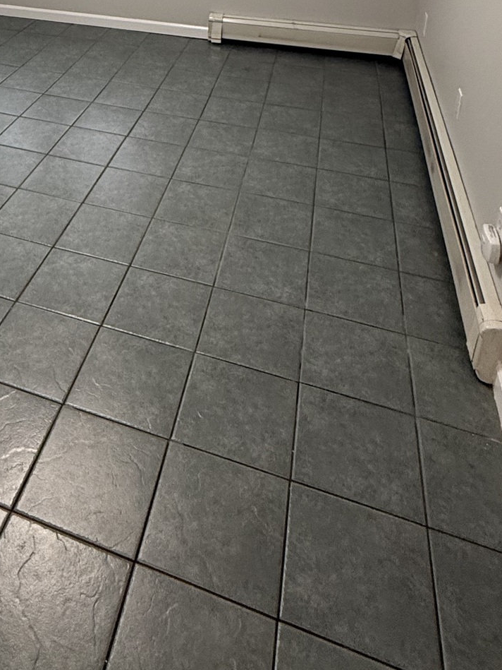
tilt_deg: -14.7
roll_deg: +0.4
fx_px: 657
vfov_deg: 45.2
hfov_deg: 40.0
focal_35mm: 34
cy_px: -7
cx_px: 94
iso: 320
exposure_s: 1/120
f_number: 2.2
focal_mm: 2.22
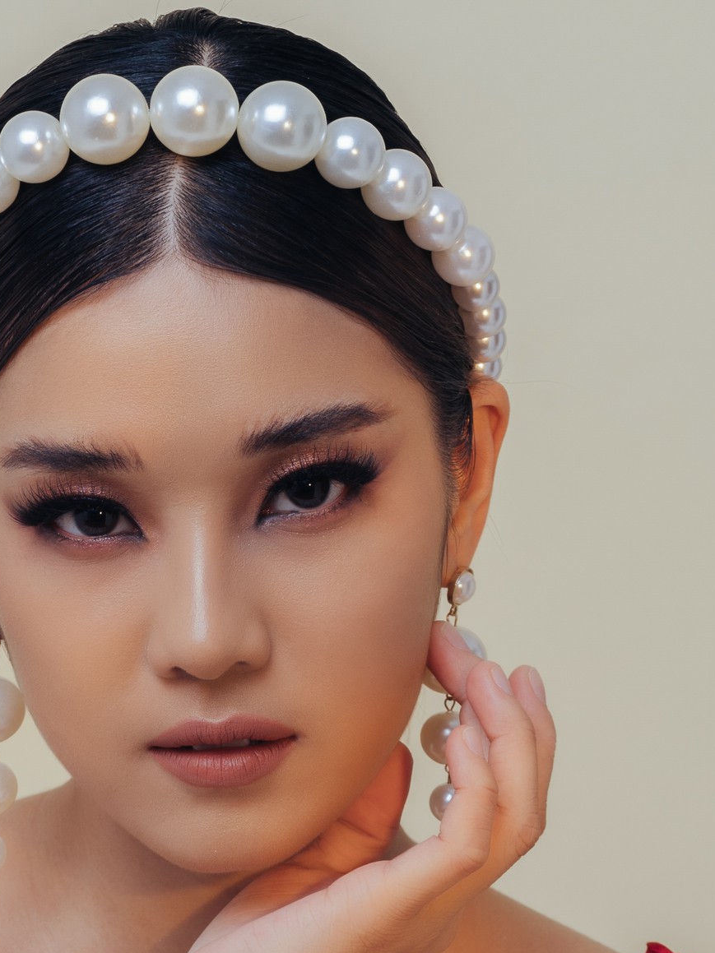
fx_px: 6170
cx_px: 258
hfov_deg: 6.6
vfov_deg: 8.8
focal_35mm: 224
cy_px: 1089
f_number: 10
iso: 250
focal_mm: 90
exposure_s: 1/125
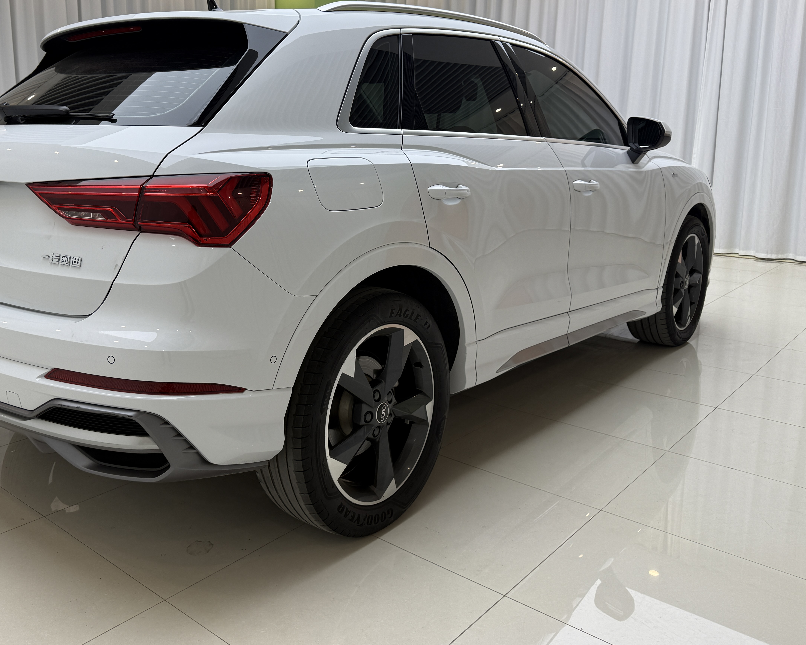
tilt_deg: -9.0
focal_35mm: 31
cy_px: 257
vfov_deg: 46.8
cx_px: 290
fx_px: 740
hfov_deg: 56.3
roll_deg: +0.3
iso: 64
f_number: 1.78
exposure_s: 1/176
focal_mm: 6.76
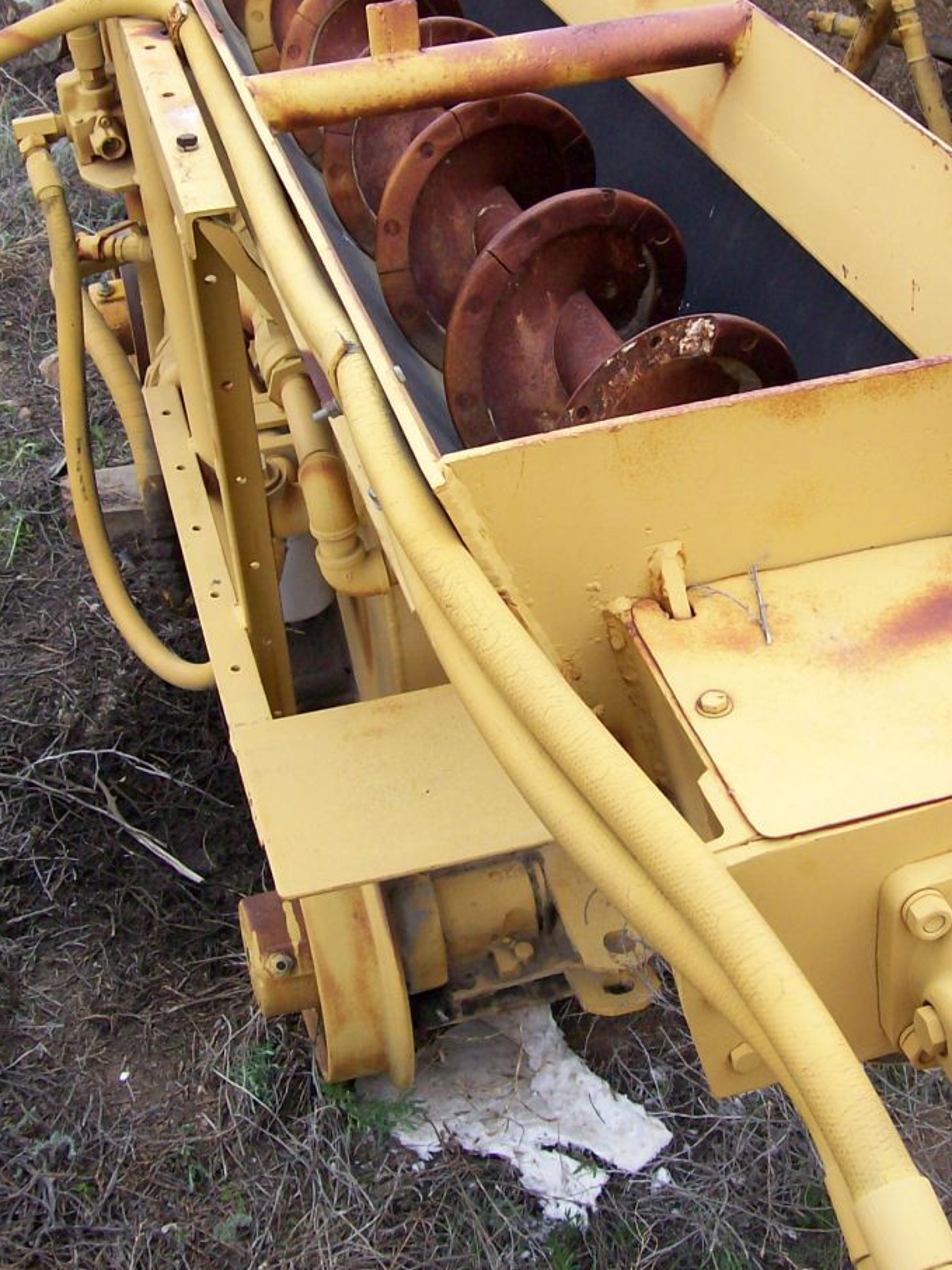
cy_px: 488
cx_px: 569
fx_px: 1943
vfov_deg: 36.0
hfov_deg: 27.5
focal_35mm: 53
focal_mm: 6
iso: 80
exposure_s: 1/612
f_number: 2.7
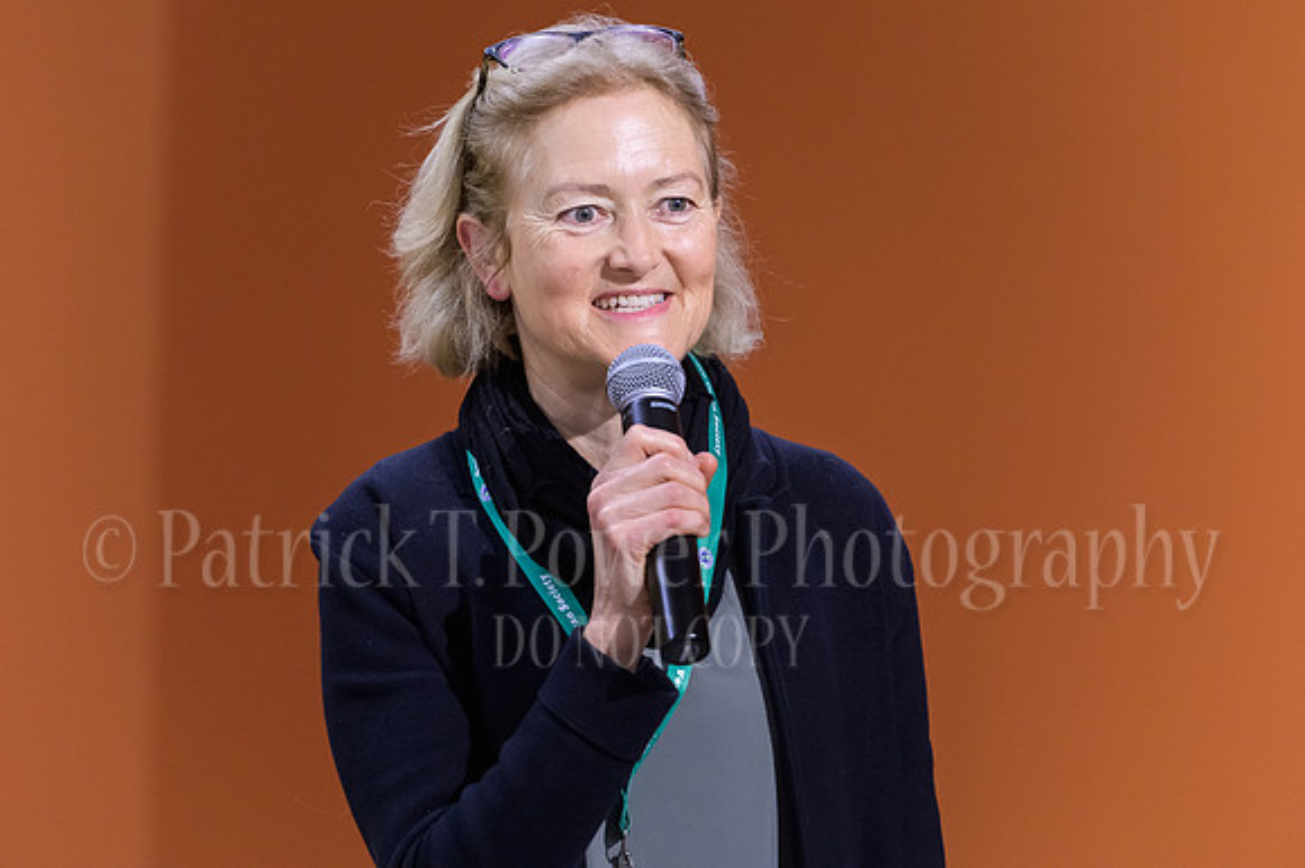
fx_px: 10829
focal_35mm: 299
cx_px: 652
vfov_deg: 4.6
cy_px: 405
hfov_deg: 6.9
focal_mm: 280
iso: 4000
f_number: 4
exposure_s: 1/320
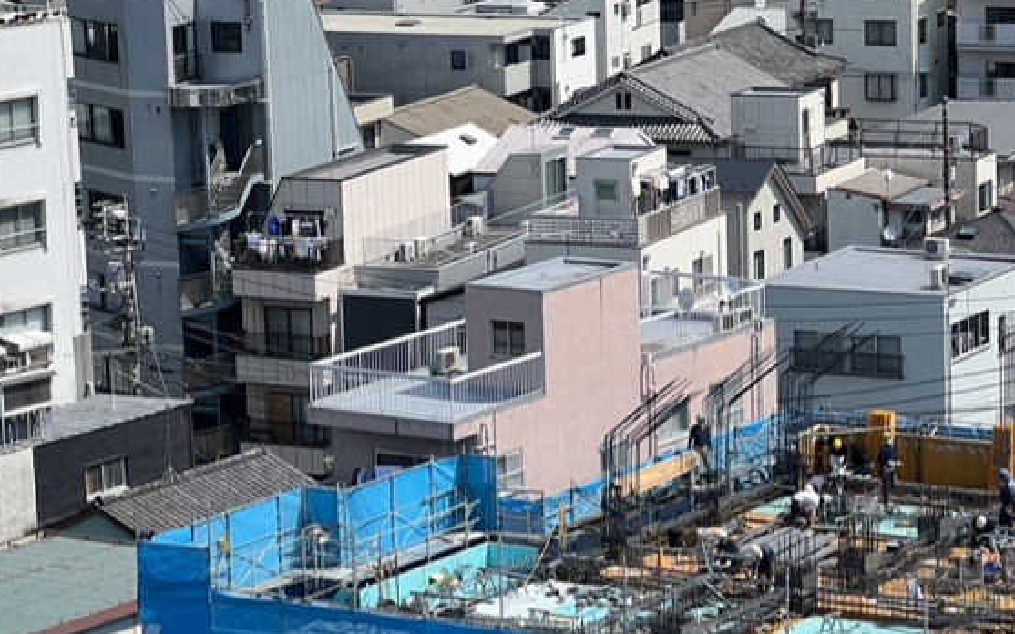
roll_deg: +1.0
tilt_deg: -12.4
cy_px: 484
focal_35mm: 150
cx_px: 789
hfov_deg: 13.9
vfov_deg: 8.7
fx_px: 4149
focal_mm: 9
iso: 32
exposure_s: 1/619
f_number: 2.8
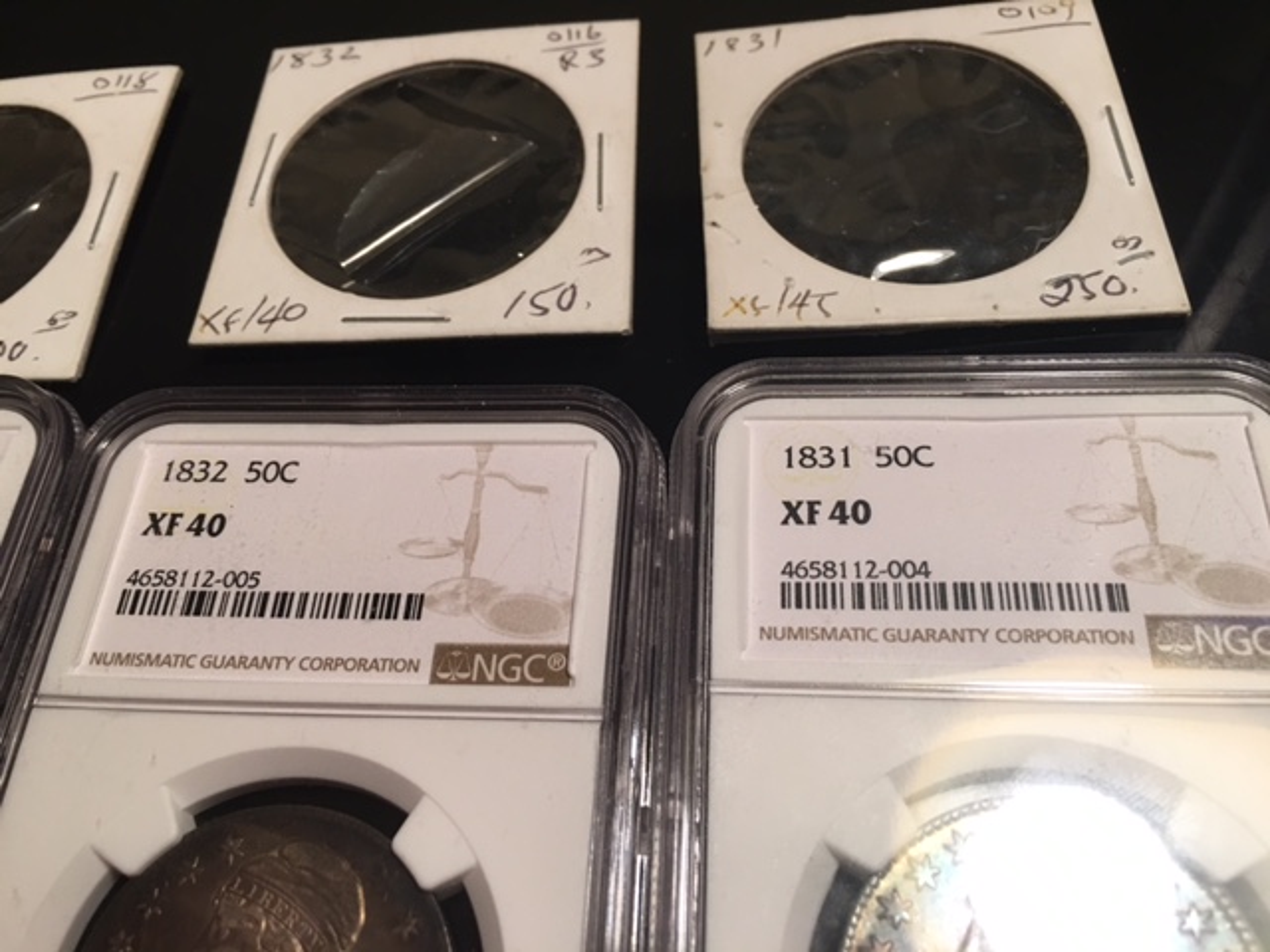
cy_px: 476
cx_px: 635
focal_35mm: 29
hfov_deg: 61.7
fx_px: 1064
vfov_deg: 48.2
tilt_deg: -58.1
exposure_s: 1/30
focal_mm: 4.15
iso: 32
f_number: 2.2
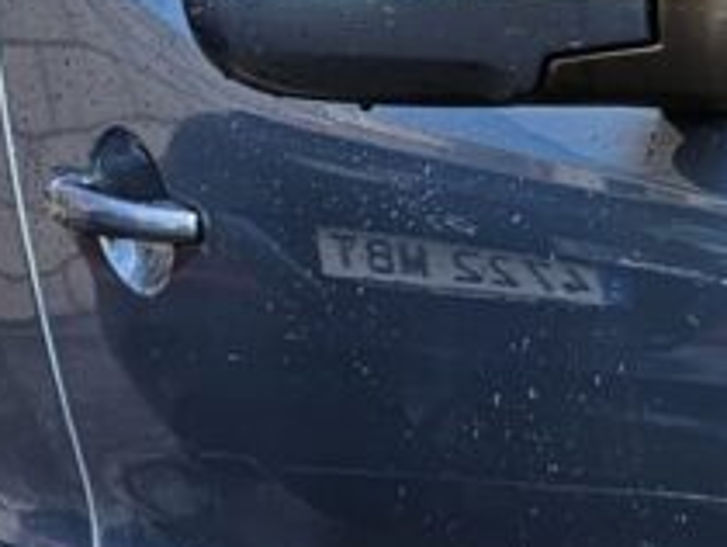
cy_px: 675
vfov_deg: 8.4
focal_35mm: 175
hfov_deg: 9.9
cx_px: 1752
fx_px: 3680
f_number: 1.7
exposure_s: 1/113
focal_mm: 6.3
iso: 10
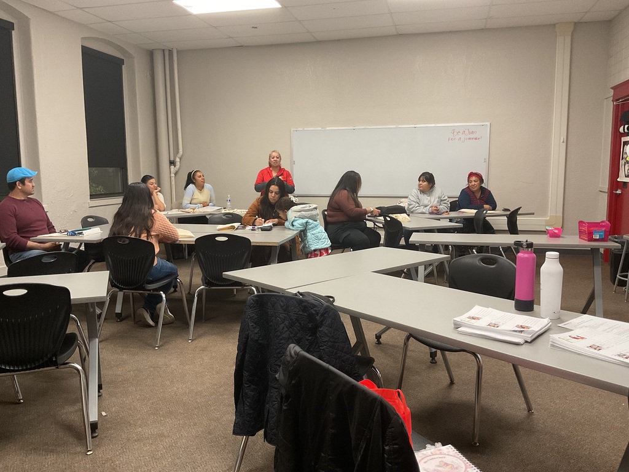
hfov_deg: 61.7
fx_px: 527
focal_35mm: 29
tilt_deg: -7.9
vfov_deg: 48.2
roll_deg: +0.9
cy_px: 236
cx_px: 314
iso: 160
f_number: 1.8
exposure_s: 1/60
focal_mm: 3
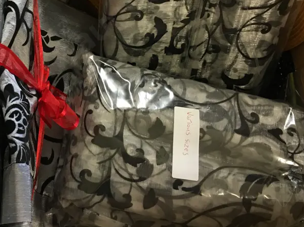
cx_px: 63
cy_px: 58
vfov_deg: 28.7
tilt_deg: -67.1
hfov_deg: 37.0
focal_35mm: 50
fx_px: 439
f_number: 2.2
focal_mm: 4.15
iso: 100
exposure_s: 1/17
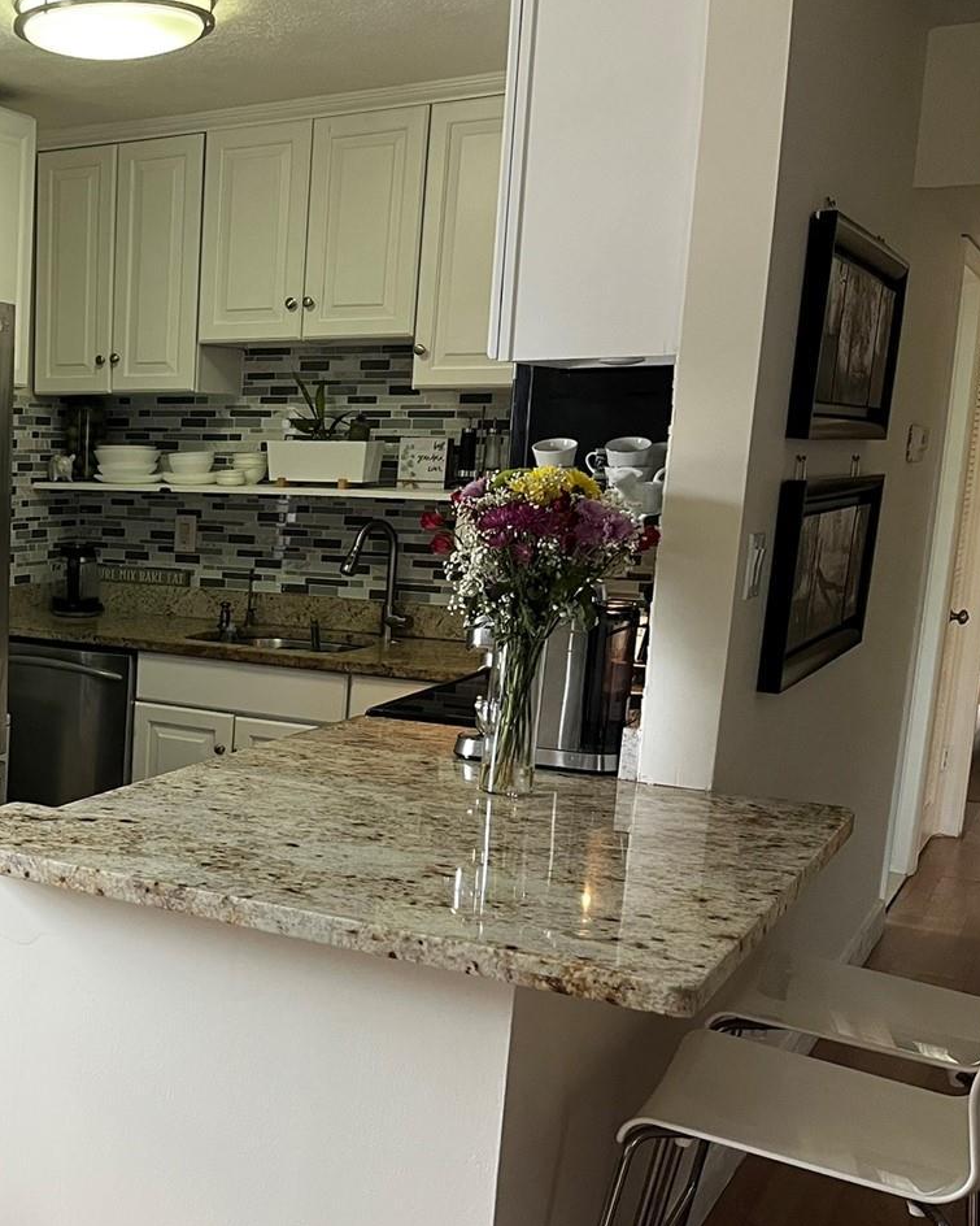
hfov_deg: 31.7
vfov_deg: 42.6
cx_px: -43
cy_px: 752
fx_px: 1559
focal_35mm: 43
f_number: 1.6
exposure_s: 1/60
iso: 200
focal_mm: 5.1
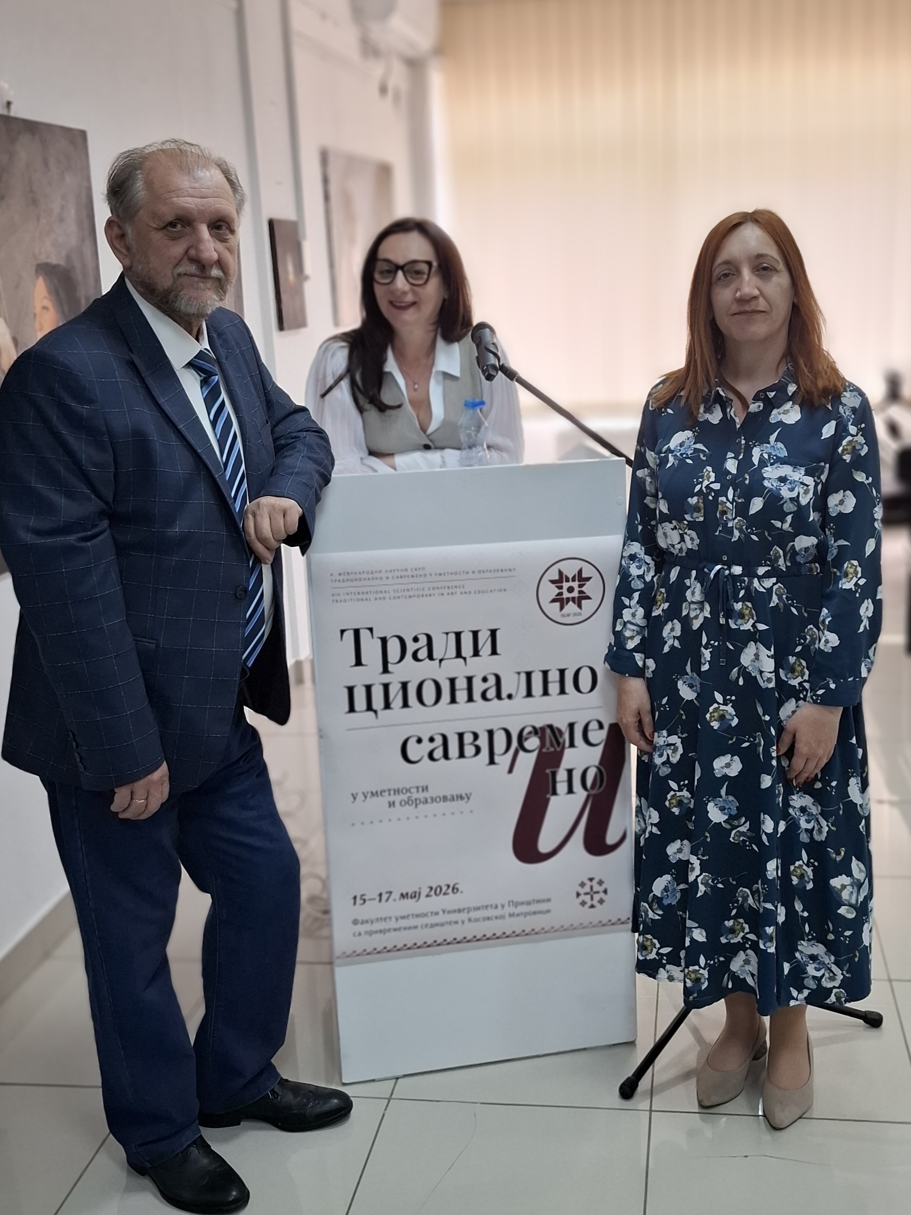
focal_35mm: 23
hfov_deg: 58.9
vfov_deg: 73.9
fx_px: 807
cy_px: 608
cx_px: 456
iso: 320
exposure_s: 1/100
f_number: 1.8
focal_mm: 5.54
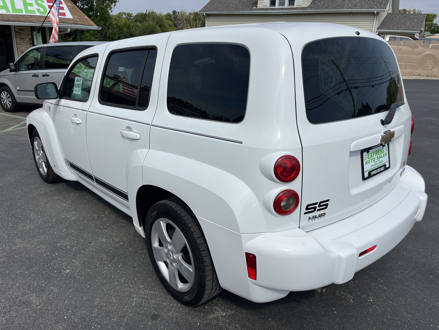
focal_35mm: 26
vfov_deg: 53.1
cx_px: 220
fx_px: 330
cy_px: 165
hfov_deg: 67.3
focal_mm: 5.1
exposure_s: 1/7353
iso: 50
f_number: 1.6
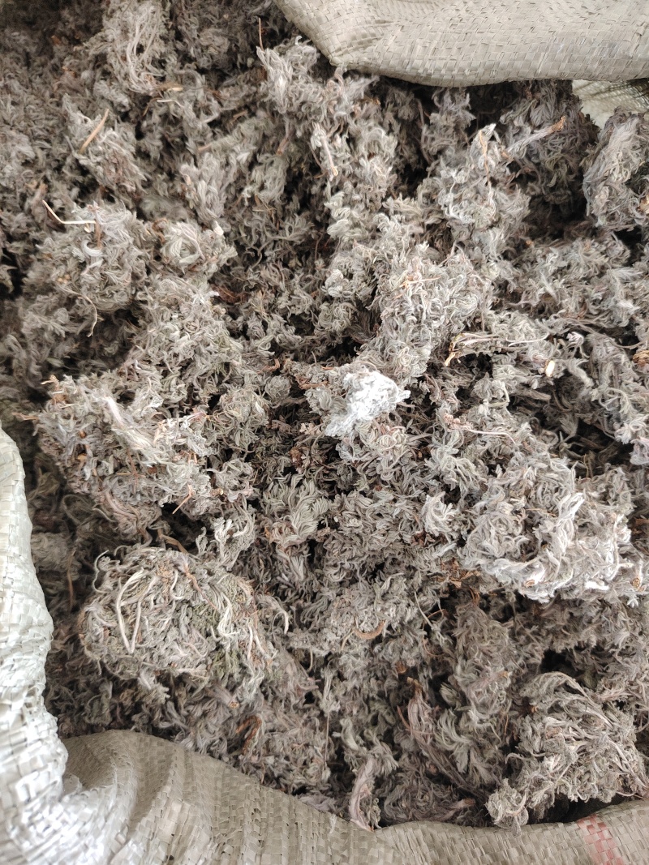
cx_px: 324
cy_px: 432
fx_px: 600
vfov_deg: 71.6
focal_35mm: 24
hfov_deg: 56.8
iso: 3194
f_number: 1.75
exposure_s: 1/100
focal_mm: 5.25
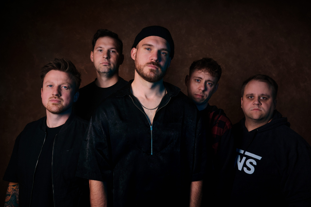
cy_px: 104
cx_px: 156
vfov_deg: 41.1
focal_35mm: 32
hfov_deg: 58.7
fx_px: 276
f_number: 5.6
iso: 640
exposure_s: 1/75
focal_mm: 21.4
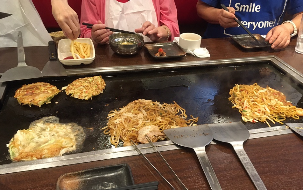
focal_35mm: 31
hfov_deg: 61.2
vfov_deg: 40.5
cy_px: 110
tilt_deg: -37.1
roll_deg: -3.5
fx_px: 256
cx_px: 151
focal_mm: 4.15
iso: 200
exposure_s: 1/30
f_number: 2.2
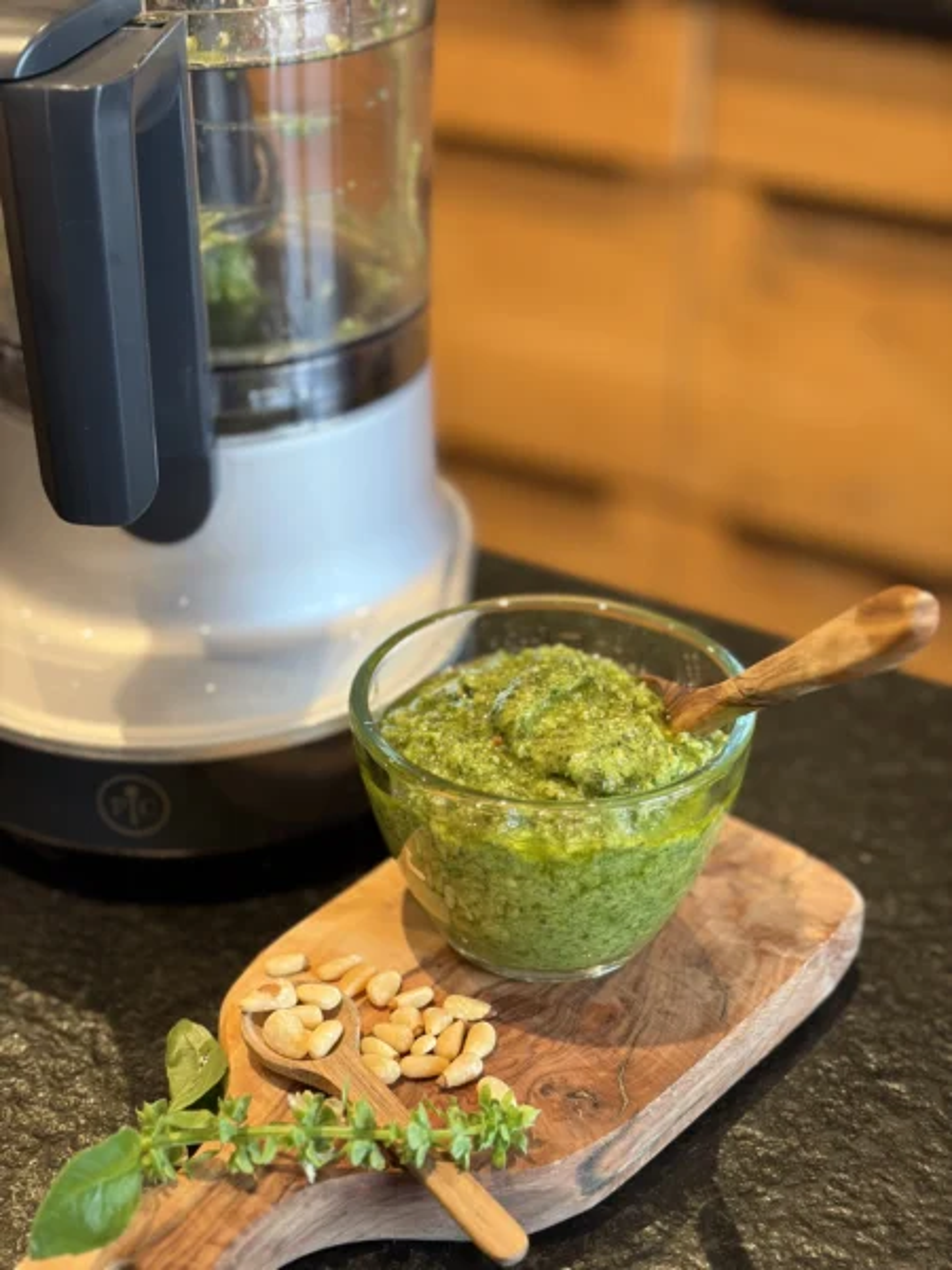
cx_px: 476
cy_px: 635
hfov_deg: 28.0
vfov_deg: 36.8
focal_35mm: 52
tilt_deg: -29.2
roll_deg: -0.7
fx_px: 1907
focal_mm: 5.96
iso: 100
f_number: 1.6
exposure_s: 1/33
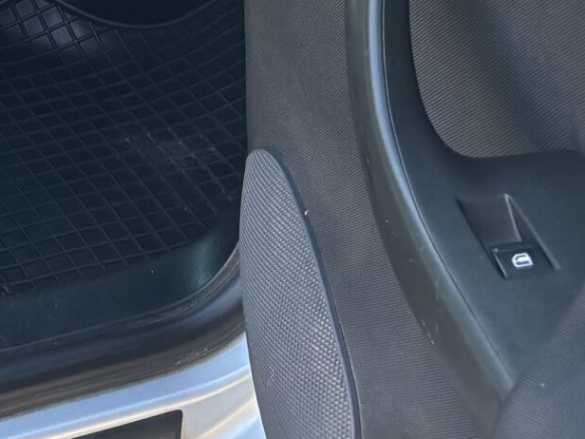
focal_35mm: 108
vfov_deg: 12.2
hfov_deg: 16.7
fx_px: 1825
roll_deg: -3.3
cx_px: -275
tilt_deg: -20.3
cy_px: -439
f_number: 1.6
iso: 40
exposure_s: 1/131
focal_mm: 5.96
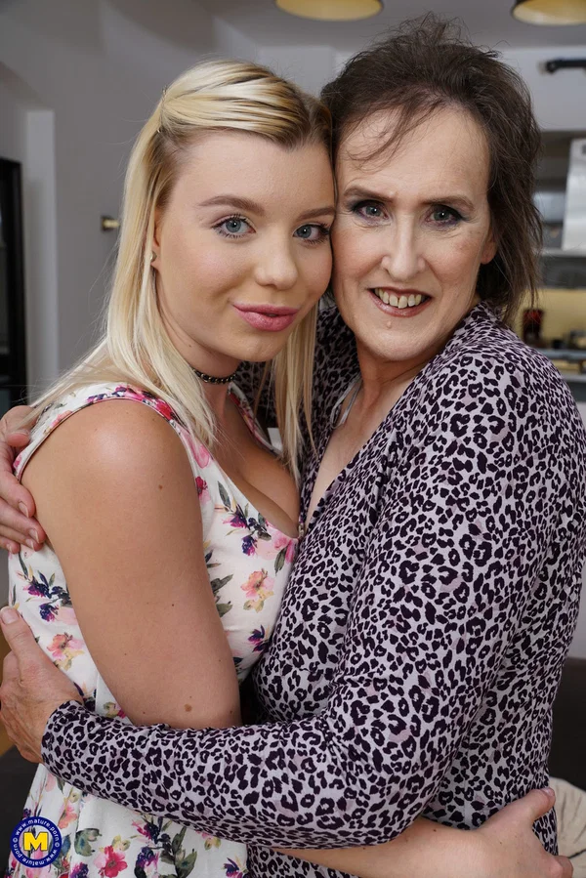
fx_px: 927
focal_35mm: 38
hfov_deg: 35.1
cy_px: 439
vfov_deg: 50.7
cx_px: 293
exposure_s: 1/100
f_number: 7.1
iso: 160
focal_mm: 38
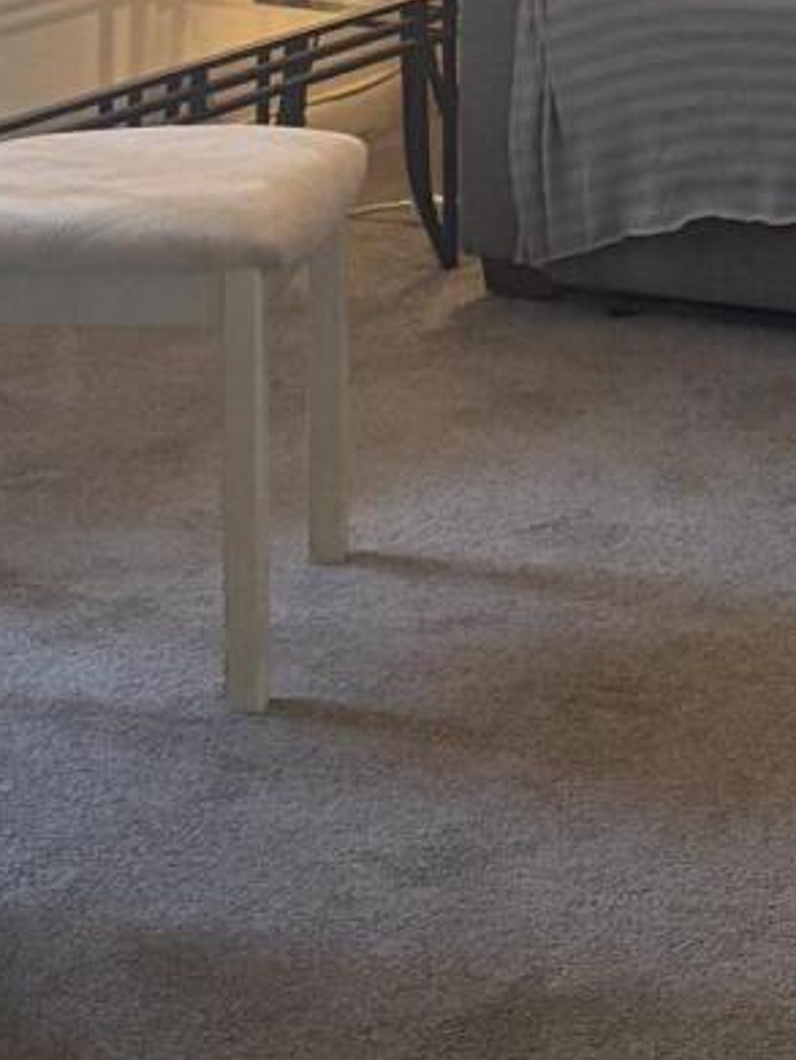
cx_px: 1068
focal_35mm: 123
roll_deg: -0.3
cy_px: -699
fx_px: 3767
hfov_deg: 11.7
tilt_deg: -1.2
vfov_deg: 14.5
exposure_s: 1/60
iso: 320
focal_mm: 6.76
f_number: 1.78
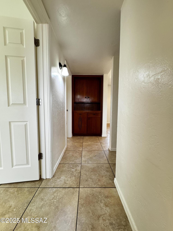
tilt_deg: -4.3
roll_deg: -0.4
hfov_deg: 85.7
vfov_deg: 102.1
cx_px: 86
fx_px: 93
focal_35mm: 14
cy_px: 116
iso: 320
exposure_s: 1/60
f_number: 2.2
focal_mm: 2.22
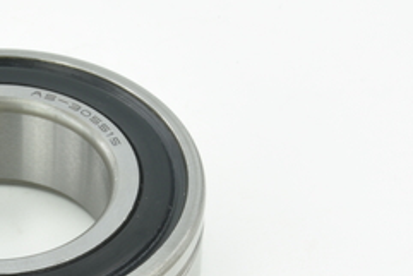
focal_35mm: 179
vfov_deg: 7.6
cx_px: 14
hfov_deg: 11.4
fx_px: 2055
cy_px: 297
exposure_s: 1/2
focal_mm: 60
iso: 64
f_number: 25
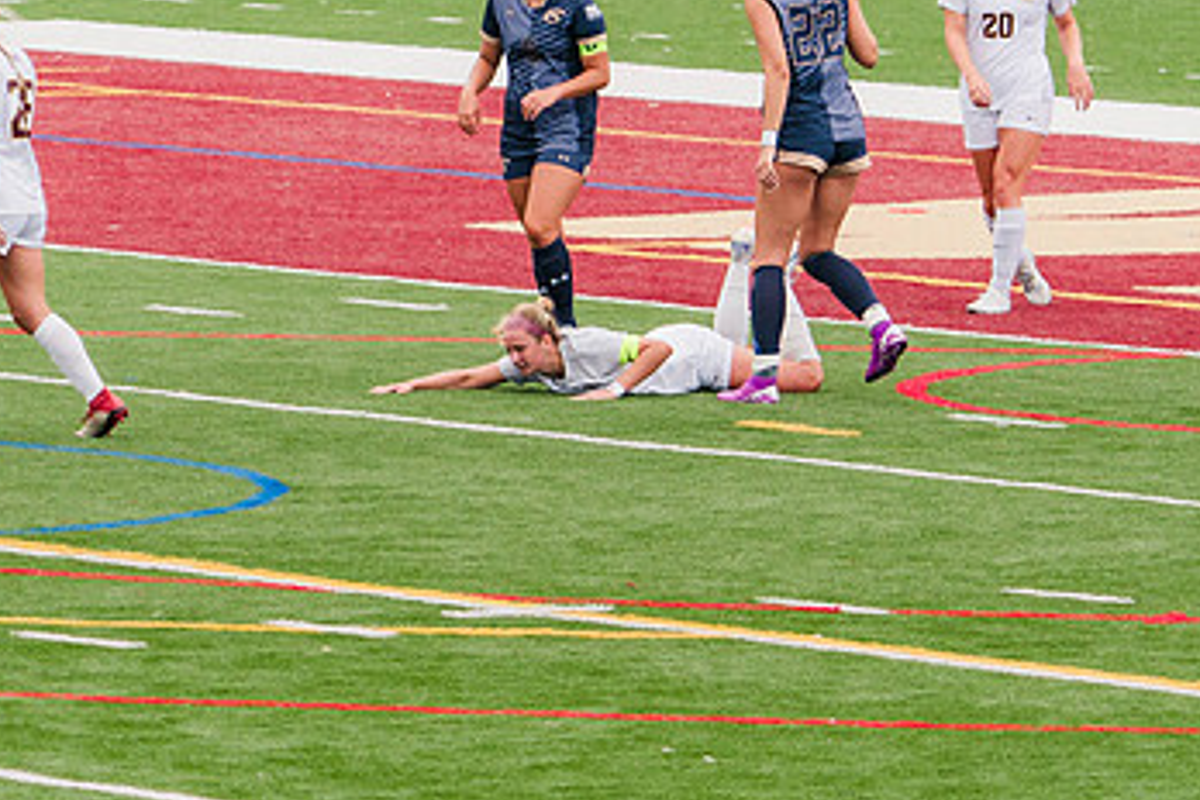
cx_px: 636
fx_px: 17532
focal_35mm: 526
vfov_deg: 2.6
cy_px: 448
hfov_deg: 3.9
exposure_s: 1/1600
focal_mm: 200
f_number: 5.6
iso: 640
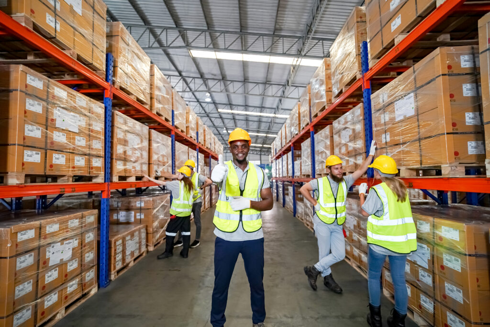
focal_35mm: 16
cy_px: 164
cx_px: 245
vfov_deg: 73.8
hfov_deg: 96.7
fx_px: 218
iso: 800
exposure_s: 1/500
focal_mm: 16
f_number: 1.8
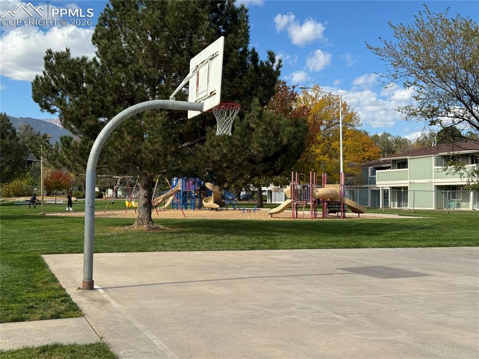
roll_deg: -0.5
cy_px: 180
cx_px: 240
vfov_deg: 30.2
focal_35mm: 48
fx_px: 664
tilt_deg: +1.4
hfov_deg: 39.7
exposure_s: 1/2833
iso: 64
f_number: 1.78
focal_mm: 6.76
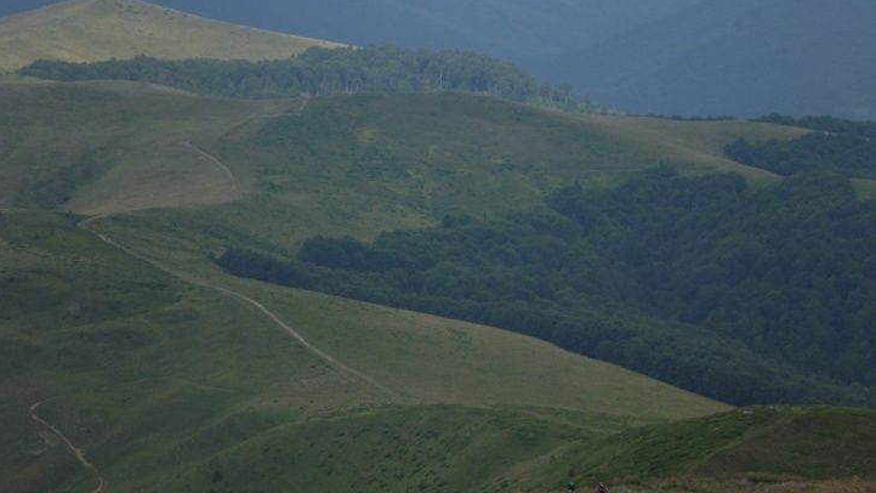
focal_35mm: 140
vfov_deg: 8.7
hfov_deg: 15.3
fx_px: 3252
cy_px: 211
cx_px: 437
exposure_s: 1/320
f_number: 5.9
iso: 80
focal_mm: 22.8
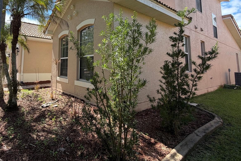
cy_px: 53
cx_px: 79
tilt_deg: +5.2
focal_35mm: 20
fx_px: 134
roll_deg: -0.8
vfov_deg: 60.4
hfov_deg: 81.0
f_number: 2.2
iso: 50
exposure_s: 1/502
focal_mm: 2.22
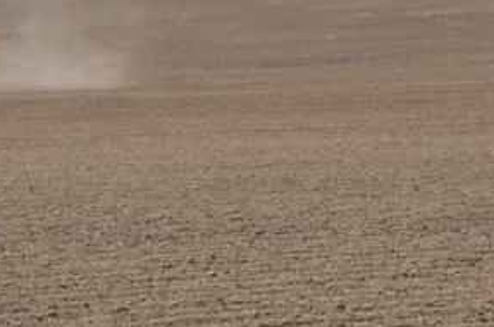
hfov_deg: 8.8
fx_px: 3190
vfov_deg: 5.8
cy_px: -31
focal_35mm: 233
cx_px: 34
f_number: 9
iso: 200
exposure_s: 1/320
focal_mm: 58
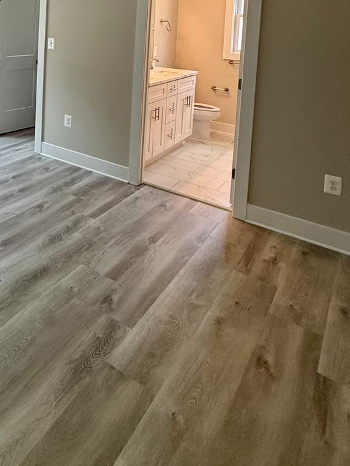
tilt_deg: -3.0
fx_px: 404
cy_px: 45
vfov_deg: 52.6
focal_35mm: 30
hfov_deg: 40.2
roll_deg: -1.6
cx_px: -12
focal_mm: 2.22
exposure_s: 1/120
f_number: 2.2
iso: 125
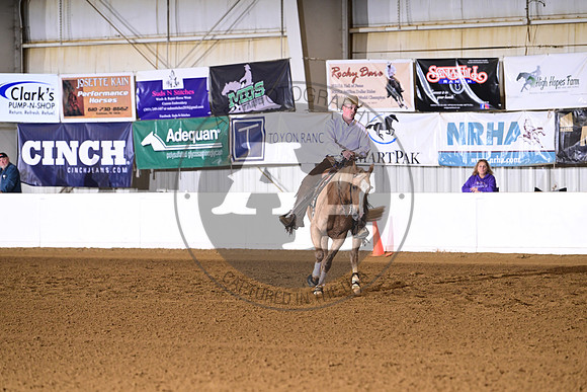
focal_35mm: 200
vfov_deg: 6.9
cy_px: 196
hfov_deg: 10.3
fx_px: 3262
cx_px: 294
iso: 2500
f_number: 4.5
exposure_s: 1/200
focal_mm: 200
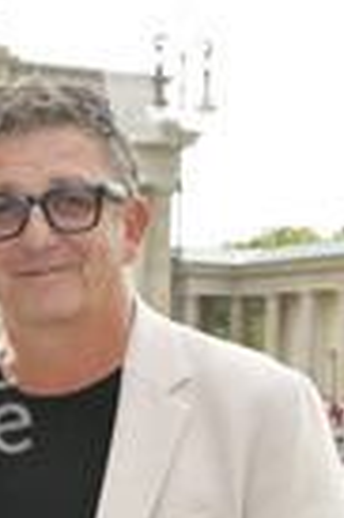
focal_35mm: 105
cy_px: 620
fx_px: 1509
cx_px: -53
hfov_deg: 12.7
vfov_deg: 18.5
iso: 400
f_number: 8
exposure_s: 1/100
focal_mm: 36
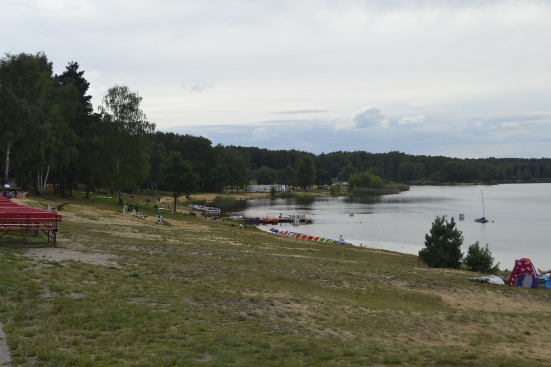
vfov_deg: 28.1
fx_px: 735
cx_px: 276
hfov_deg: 41.1
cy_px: 184
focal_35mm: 48
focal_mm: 32
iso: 100
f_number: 8
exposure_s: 1/250
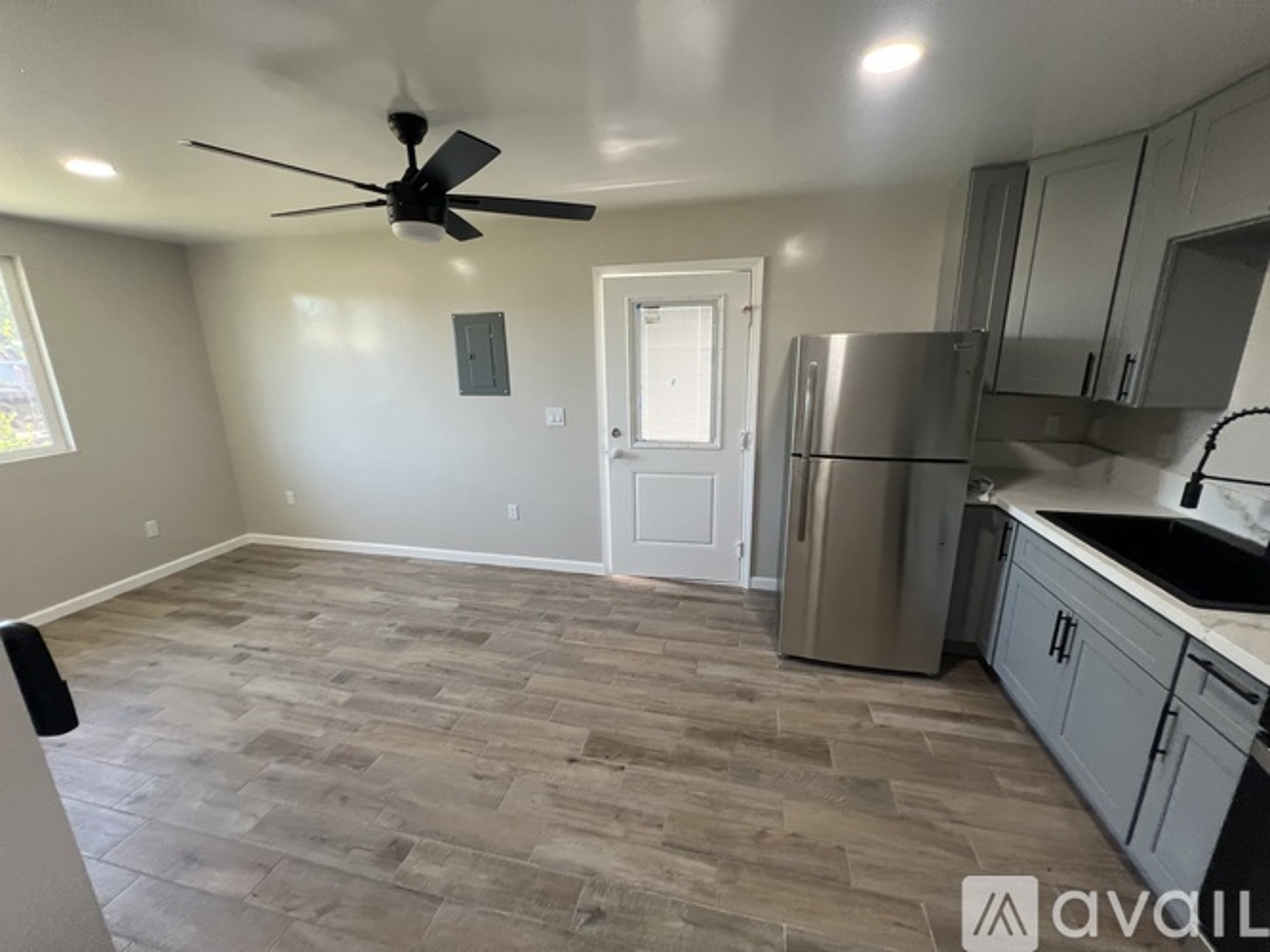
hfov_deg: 106.2
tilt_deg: -13.6
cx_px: 635
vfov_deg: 89.9
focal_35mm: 13
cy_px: 476
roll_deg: +1.9
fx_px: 477
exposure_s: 1/120
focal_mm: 1.57
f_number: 1.8
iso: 200
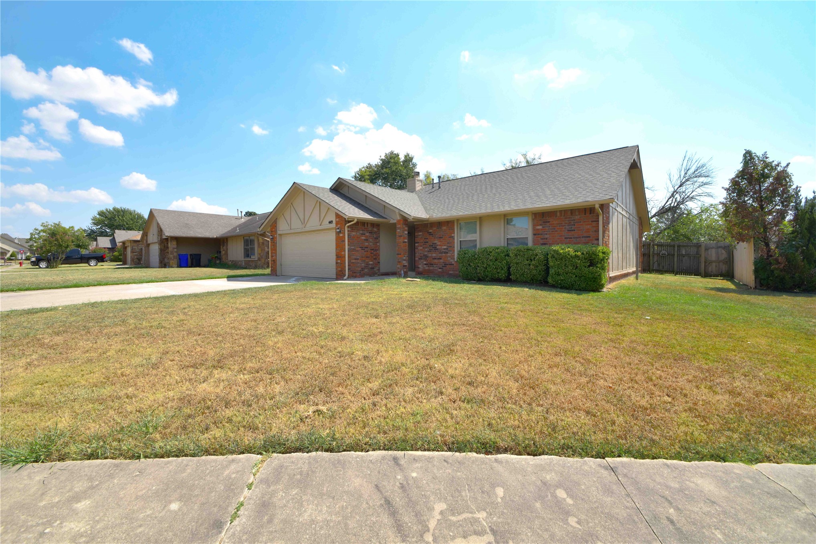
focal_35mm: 14
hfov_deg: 104.3
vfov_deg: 81.2
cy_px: 272
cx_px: 408
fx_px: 317
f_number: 16
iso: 500
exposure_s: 1/640
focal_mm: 14
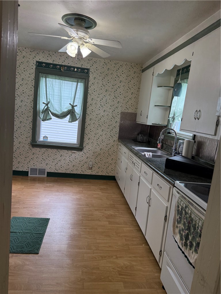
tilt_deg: -8.6
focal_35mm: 24
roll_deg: -6.7
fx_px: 204
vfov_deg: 71.6
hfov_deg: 56.8
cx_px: 110
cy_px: 147
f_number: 1.78
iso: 200
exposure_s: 1/172
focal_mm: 6.76
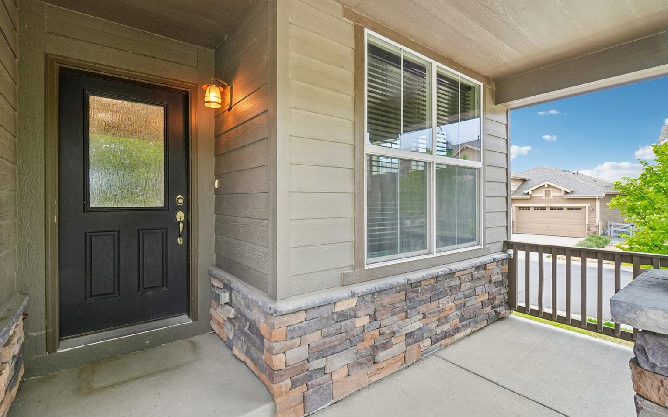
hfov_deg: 97.8
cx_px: 321
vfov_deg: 71.2
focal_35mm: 16
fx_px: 291
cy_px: 205
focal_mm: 10
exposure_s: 1/40
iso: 400
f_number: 8
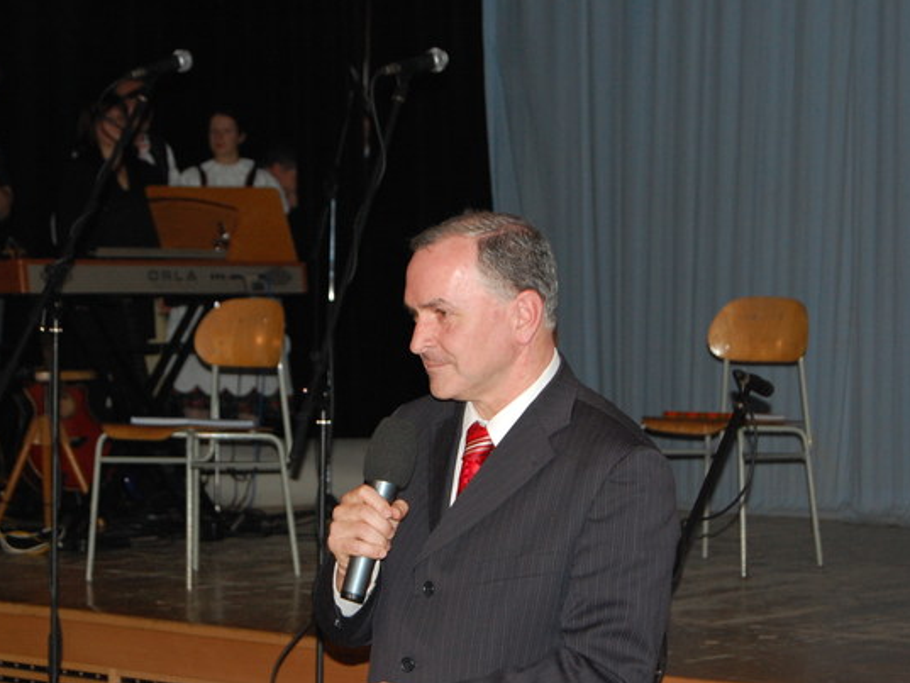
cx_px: 361
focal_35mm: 103
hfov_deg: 19.1
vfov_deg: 14.4
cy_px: 364
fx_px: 2708
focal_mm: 48
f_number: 5.6
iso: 640
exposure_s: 1/60
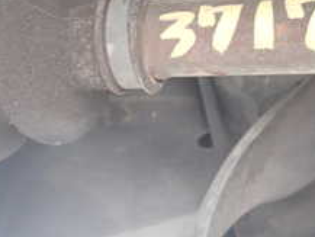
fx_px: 628
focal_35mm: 69
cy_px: 7
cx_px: 96
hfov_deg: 27.9
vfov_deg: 20.7
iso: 320
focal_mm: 4.5
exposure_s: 1/30
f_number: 2
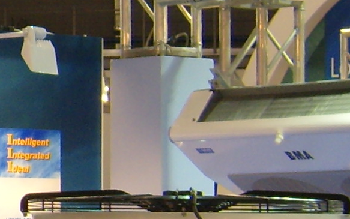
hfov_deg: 8.4
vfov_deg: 5.7
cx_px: -415
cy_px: 116
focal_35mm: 232
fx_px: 2214
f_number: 2.8
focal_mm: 7.4
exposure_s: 1/30
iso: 85
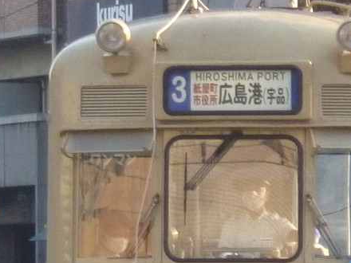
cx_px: 241
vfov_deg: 2.9
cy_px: 186
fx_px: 5121
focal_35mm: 505
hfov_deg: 3.9
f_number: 6.5
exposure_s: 1/125
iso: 400
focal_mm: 20
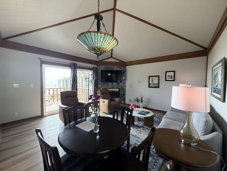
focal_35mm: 14
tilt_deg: -2.6
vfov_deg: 85.7
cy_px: 86
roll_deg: -0.5
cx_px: 114
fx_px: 92
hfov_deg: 102.1
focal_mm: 2.22
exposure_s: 1/120
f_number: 2.2
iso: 320
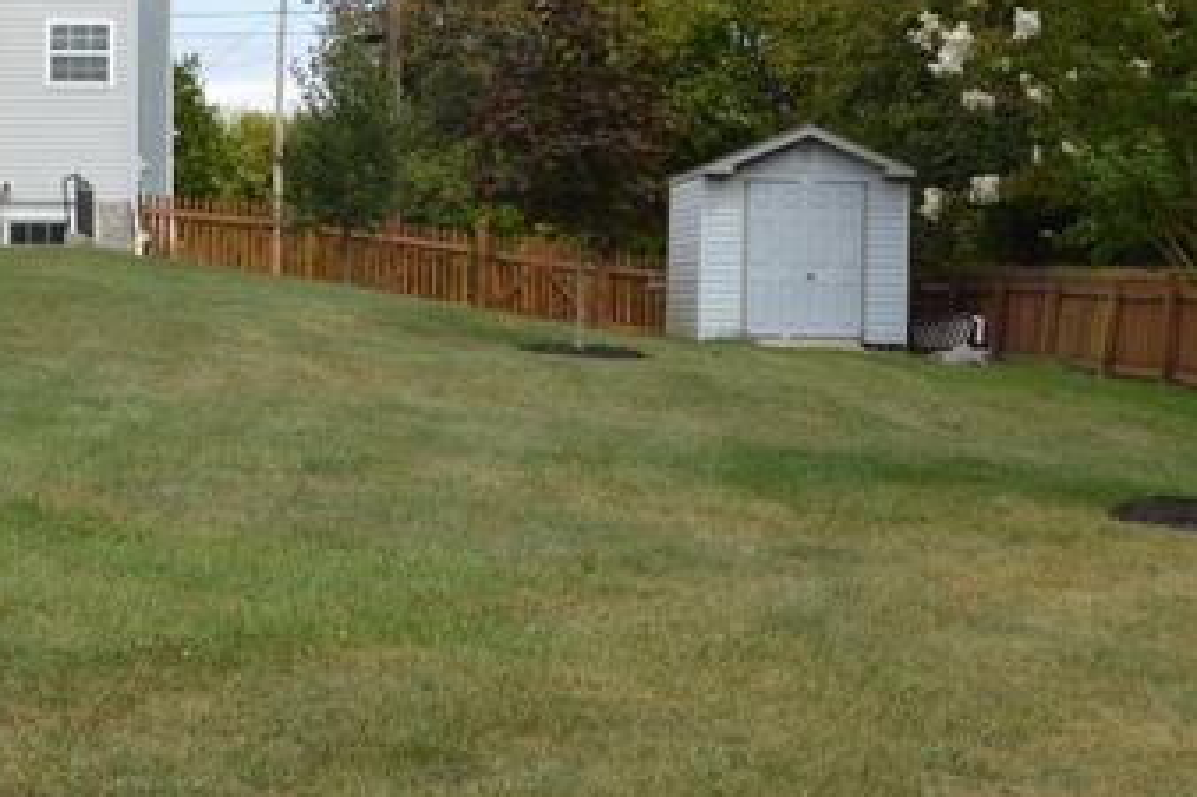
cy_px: 140
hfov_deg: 20.4
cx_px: 467
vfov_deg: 13.6
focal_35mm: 100
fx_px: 3323
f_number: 8
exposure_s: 1/200
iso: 100
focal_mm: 22
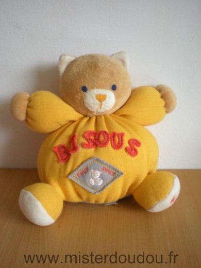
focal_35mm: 38
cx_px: 100
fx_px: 294
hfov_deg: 37.7
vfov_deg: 49.0
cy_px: 134
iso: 200
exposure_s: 1/18.4
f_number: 3.1
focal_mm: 6.3
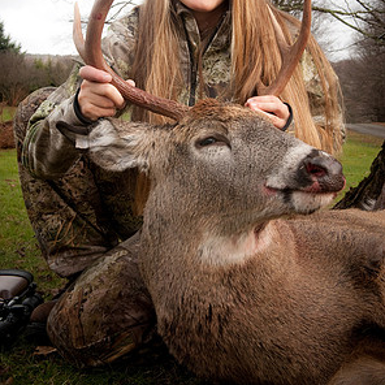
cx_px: 192
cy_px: 98
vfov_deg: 34.0
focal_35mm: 49
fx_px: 617
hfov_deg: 34.7
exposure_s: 1/60
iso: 1000
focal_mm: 38
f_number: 14
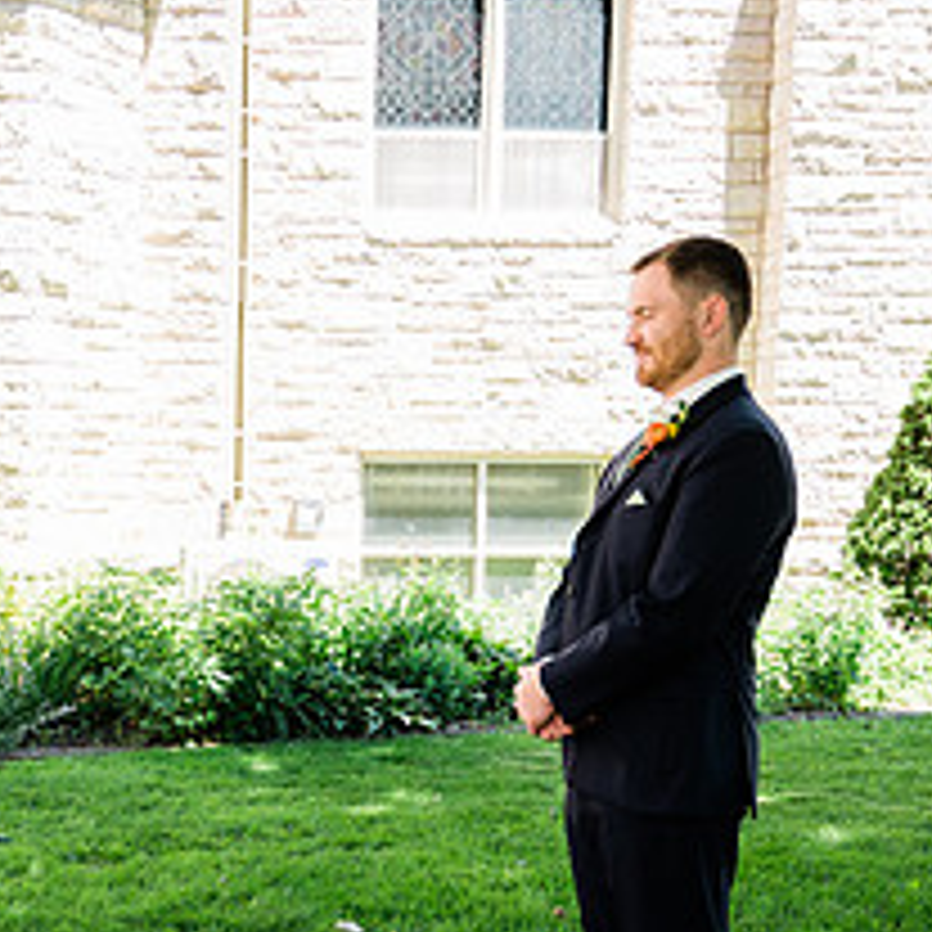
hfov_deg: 29.0
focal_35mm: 57
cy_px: 738
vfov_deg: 29.4
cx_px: 117
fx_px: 1736
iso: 320
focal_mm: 24
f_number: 4
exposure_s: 1/320
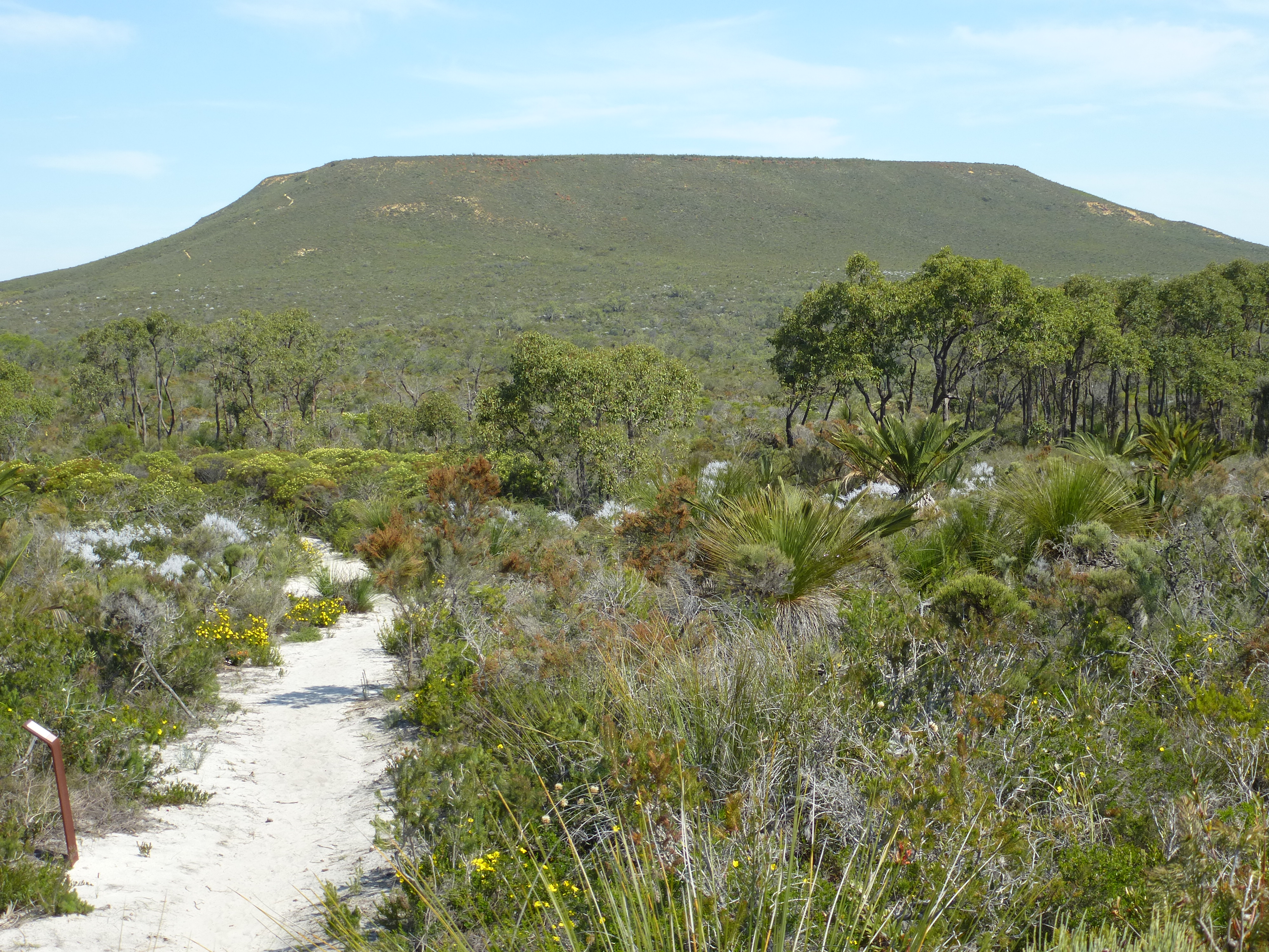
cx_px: 634
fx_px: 1796
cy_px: 476
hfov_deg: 38.9
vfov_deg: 29.7
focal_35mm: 49
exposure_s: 1/500
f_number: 4.1
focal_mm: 8.7
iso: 100
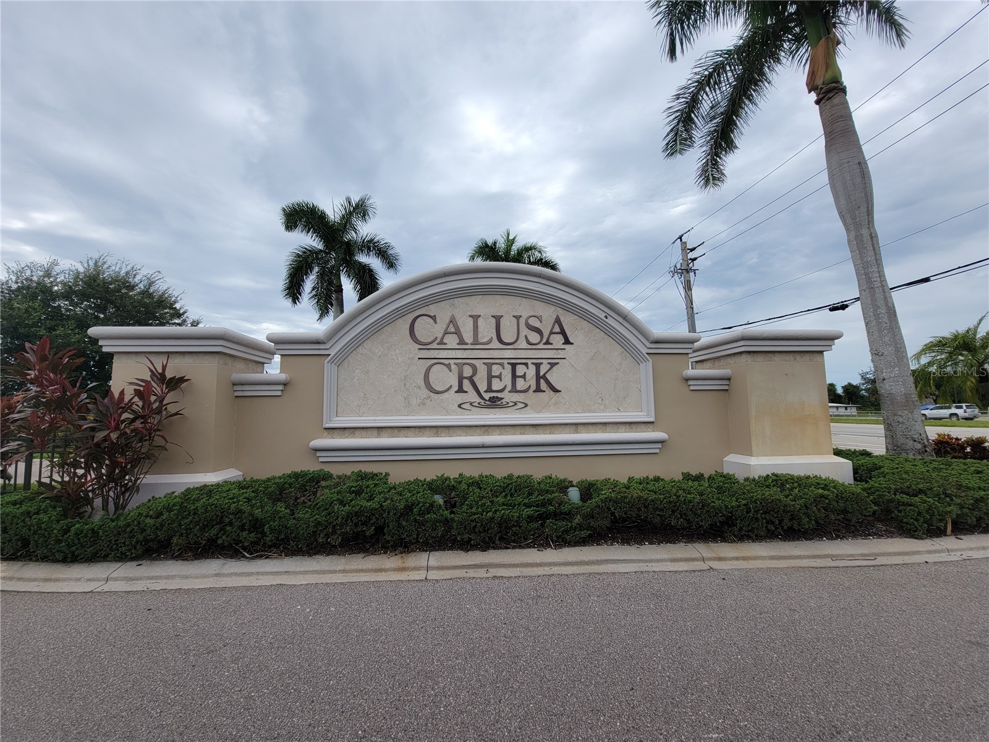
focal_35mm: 13
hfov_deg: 106.2
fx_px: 371
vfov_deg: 89.9
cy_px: 371
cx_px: 494
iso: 50
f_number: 2.2
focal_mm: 2.2
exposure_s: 1/1967
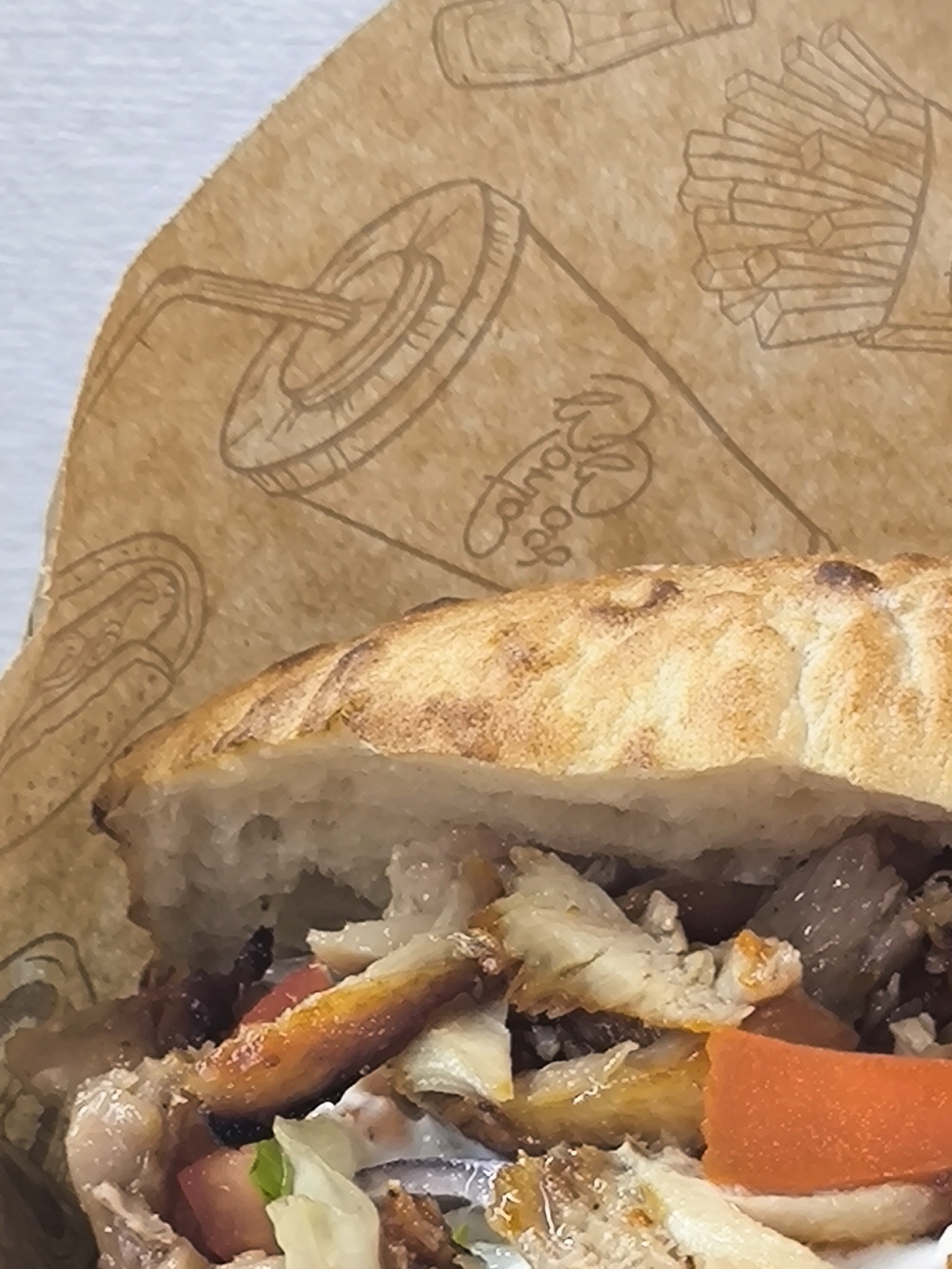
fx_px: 5499
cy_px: 1063
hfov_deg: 9.8
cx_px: 910
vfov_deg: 13.1
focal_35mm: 150
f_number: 1.9
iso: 200
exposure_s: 1/50
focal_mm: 6.92
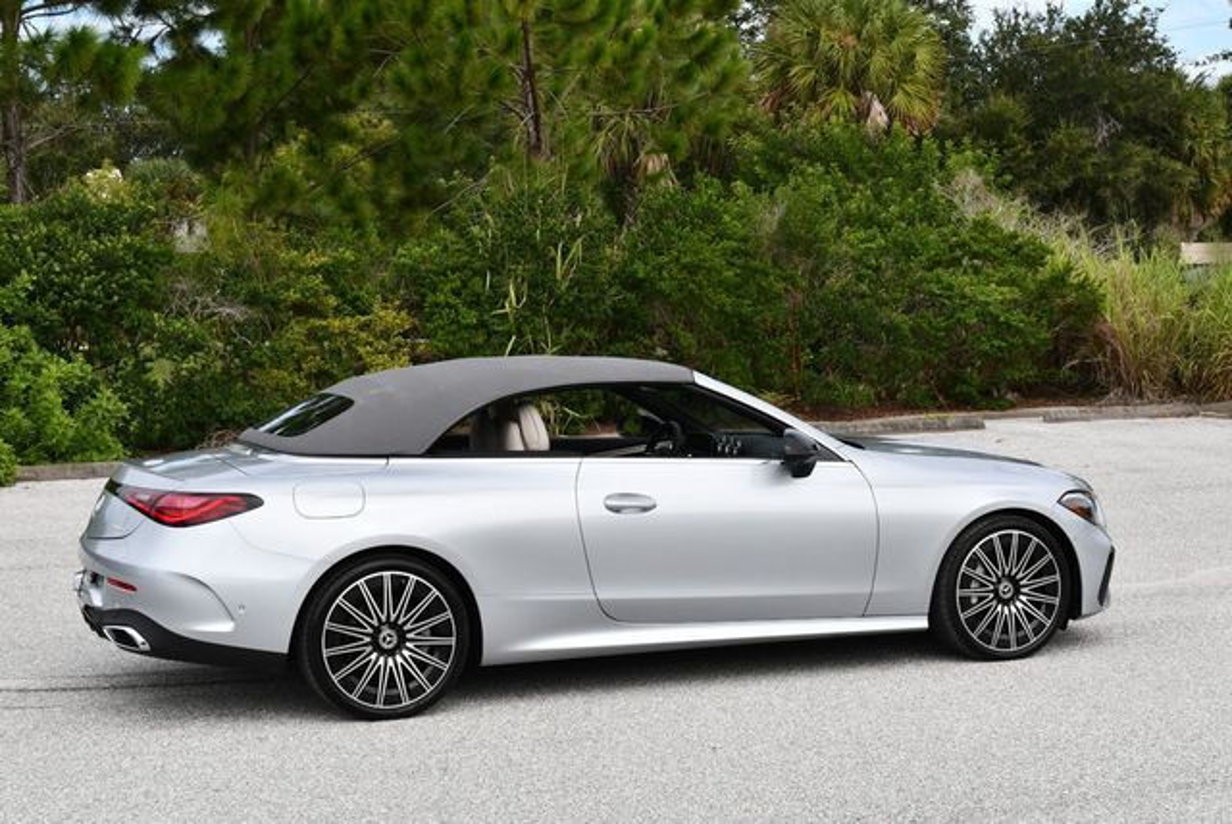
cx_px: 616
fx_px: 1987
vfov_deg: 23.4
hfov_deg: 34.5
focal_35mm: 58
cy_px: 412
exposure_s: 1/250
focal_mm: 29
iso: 125
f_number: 8
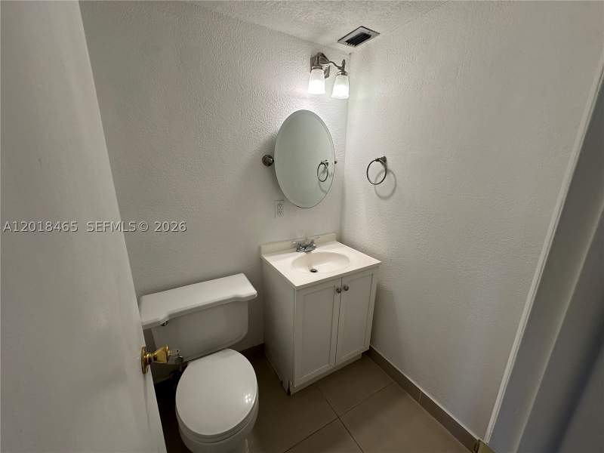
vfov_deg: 85.7
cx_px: 302
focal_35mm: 14
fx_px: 244
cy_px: 226
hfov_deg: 102.1
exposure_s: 1/120
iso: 64
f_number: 2.2
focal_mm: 2.2
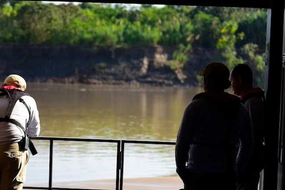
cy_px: 133
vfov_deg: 12.3
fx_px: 879
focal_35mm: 111
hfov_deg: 18.4
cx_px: 133
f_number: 2.8
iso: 400
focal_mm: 70
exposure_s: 1/4000
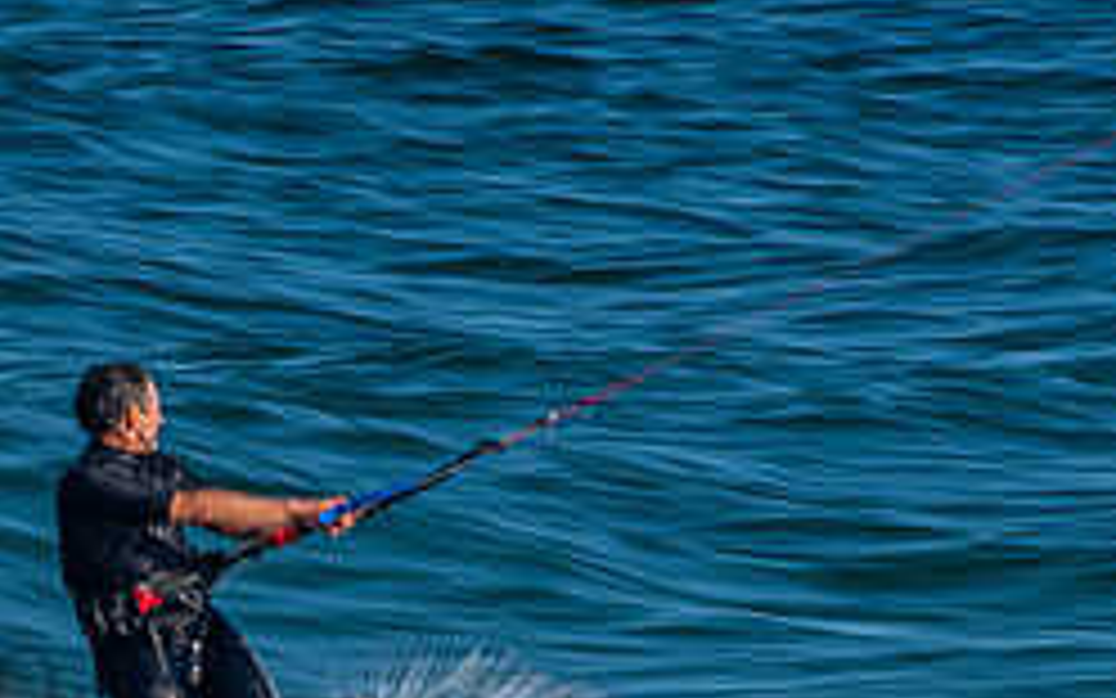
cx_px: 184
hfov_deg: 1.8
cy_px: 678
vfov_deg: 1.1
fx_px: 36315
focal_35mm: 1194
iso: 64
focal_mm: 500
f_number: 25
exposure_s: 1/20
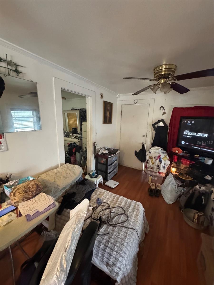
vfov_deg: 102.1
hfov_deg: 85.7
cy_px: 142
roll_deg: -0.2
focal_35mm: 14
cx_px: 107
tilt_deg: -13.5
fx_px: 115
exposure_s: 1/60
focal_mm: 2.22
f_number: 2.2
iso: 1250
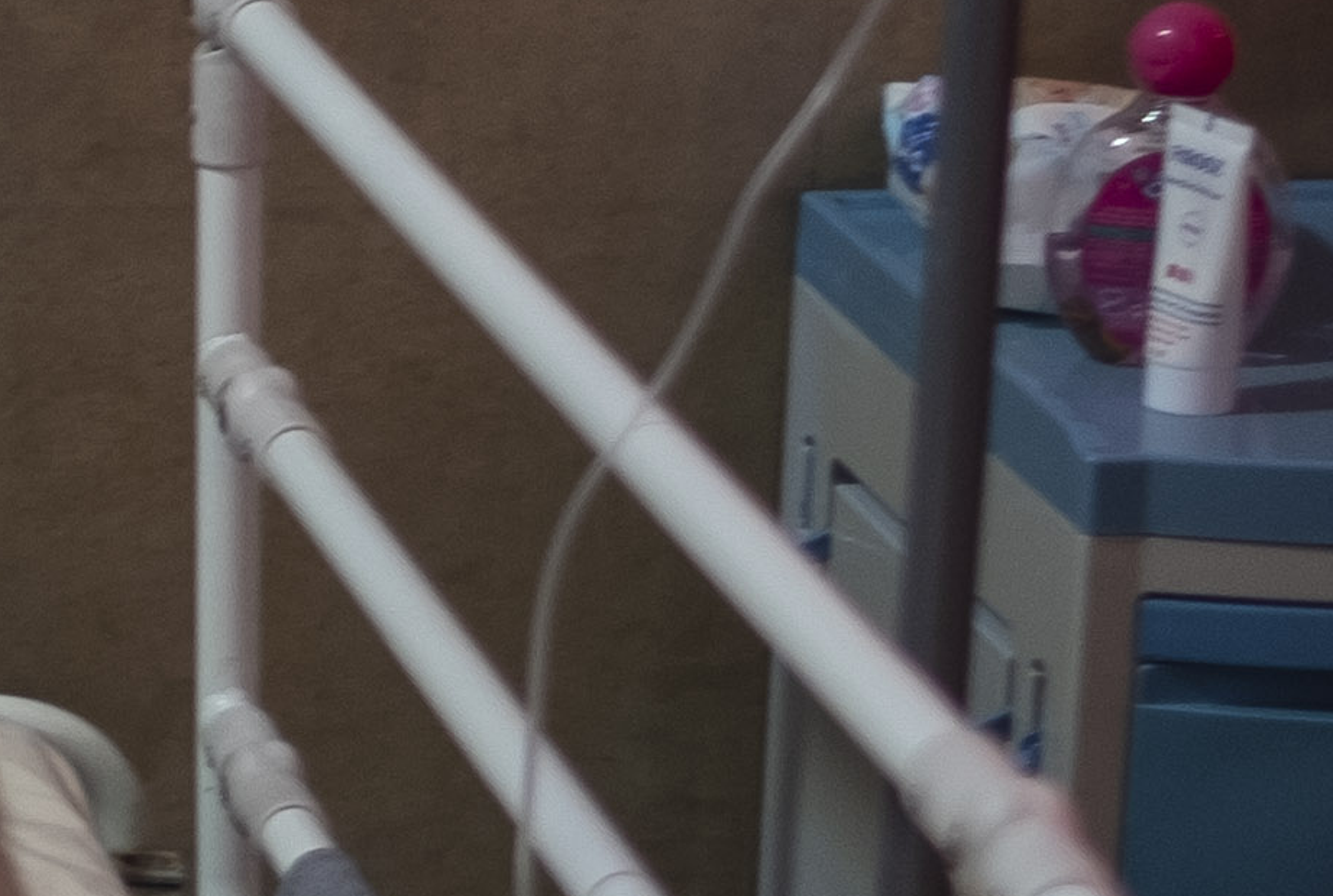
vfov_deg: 6.1
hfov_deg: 8.5
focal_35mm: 226
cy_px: 871
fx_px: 8389
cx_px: -1566
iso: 200
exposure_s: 1/25
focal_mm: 23
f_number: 1.4
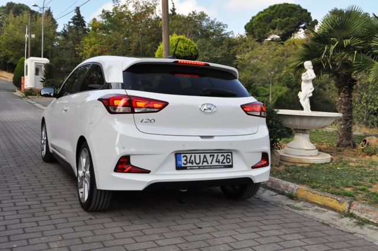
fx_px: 409
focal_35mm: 39
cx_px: 189
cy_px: 126
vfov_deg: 34.1
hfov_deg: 49.6
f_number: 13
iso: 1250
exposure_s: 1/640
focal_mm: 26
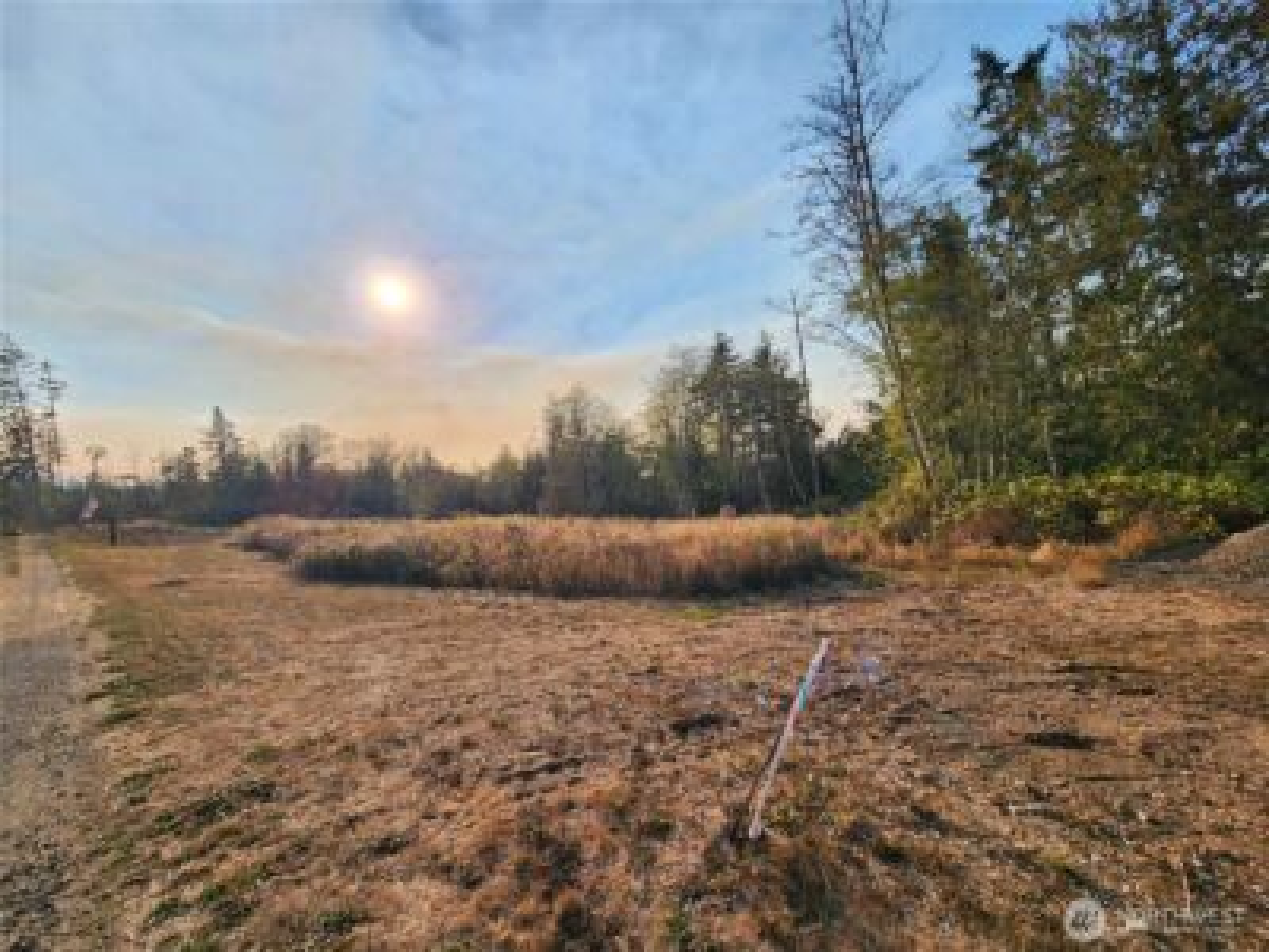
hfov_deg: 106.2
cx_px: 634
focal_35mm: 13
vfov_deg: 89.9
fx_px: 477
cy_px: 476
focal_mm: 2.2
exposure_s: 1/2760
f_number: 2.2
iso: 50
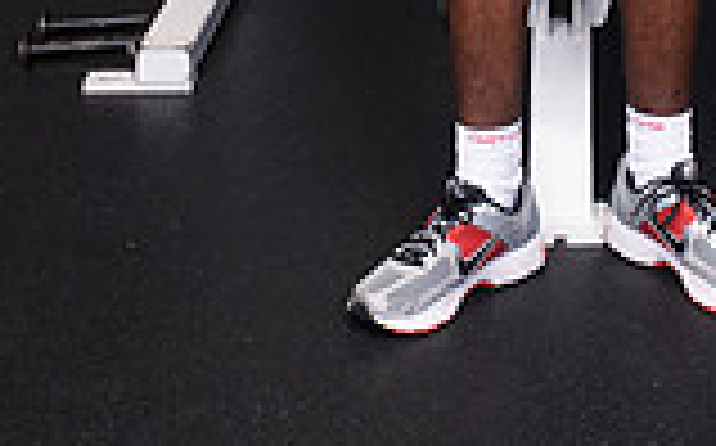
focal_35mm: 121
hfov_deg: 17.1
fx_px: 2359
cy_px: -518
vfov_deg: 9.8
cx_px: 572
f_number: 6.3
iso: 500
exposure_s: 1/400
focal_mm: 42
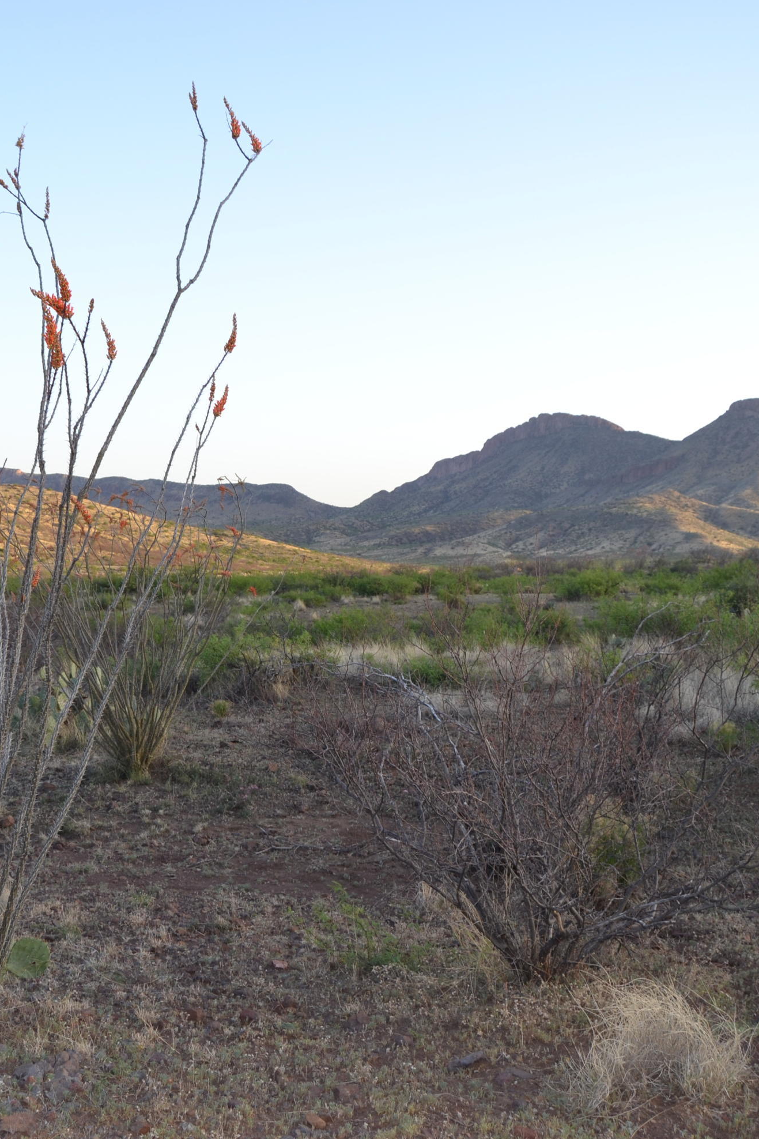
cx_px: 254
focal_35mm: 41
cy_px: 570
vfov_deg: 47.4
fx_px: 1297
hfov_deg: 32.4
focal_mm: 18
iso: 110
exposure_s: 1/125
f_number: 4
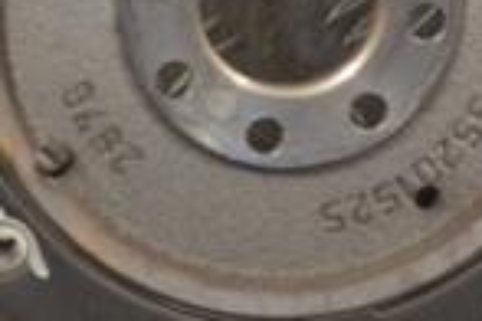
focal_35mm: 270
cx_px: 249
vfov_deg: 5.1
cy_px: -46
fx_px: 3615
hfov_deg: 7.6
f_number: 5.3
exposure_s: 1/30
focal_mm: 44
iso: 400
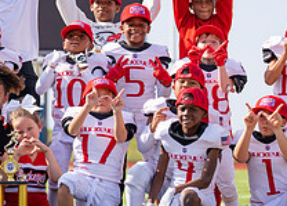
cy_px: 67
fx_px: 2537
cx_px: 44
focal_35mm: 311
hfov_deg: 6.5
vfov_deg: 4.6
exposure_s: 1/1600
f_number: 2.8
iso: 100
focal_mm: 102
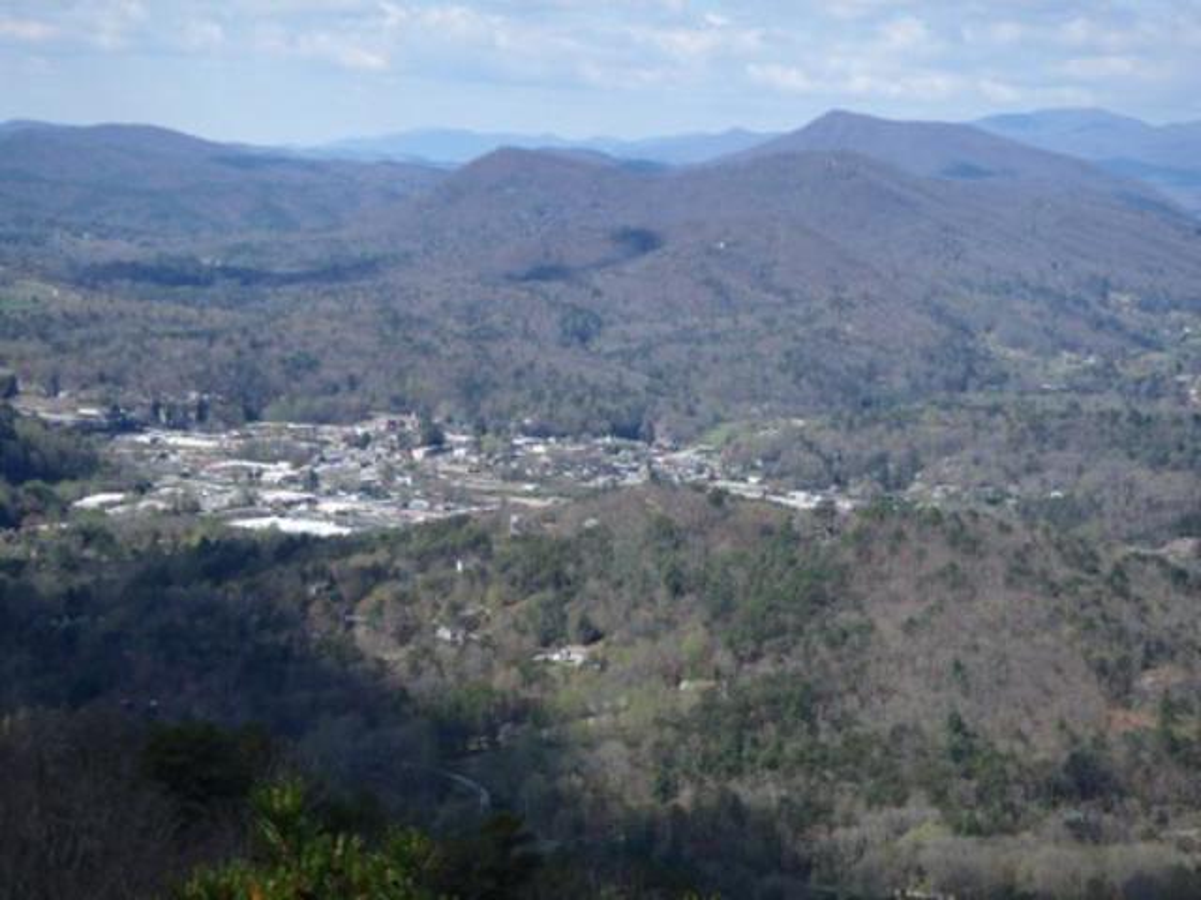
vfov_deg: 17.6
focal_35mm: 84
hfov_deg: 23.3
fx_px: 2914
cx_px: 600
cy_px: 450
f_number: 4.4
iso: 80
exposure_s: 1/400
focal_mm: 15.06
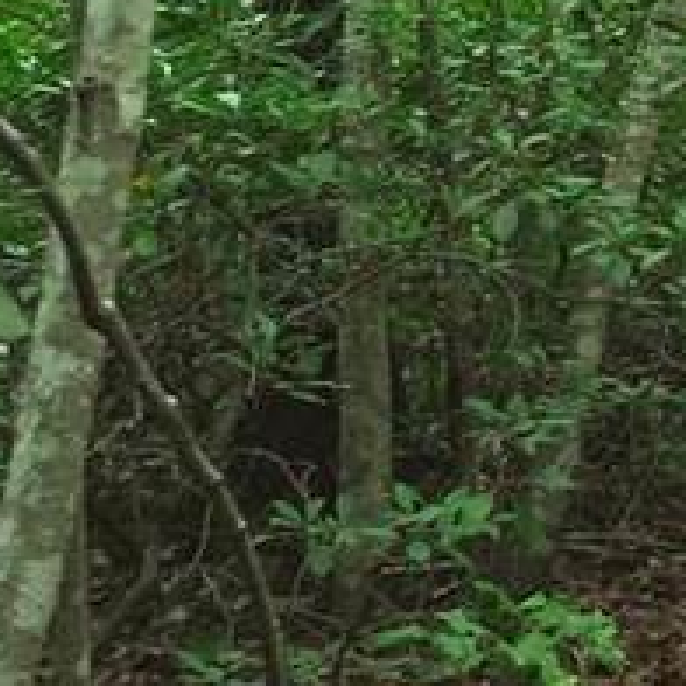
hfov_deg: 9.1
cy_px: -226
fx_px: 3610
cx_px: 1946
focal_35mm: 161
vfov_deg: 10.6
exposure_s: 1/320
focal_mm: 29
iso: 1000
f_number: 3.5
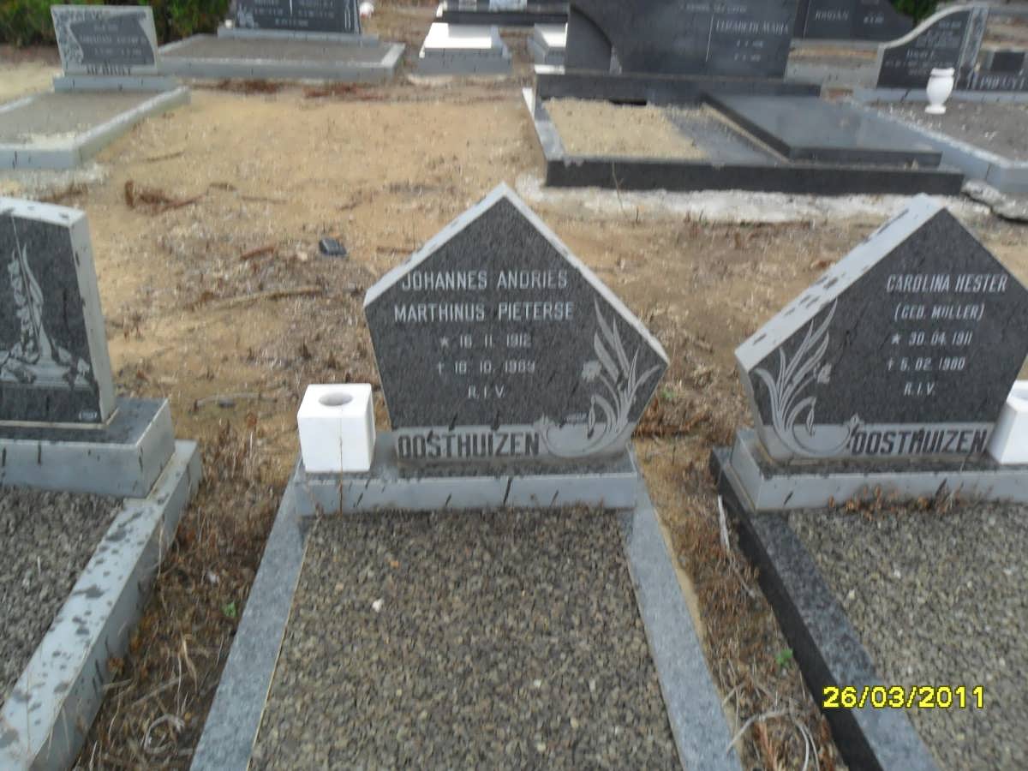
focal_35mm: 27
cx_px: 514
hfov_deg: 65.3
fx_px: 802
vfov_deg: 51.4
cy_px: 386
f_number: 3.5
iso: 100
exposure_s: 1/45
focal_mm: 4.9
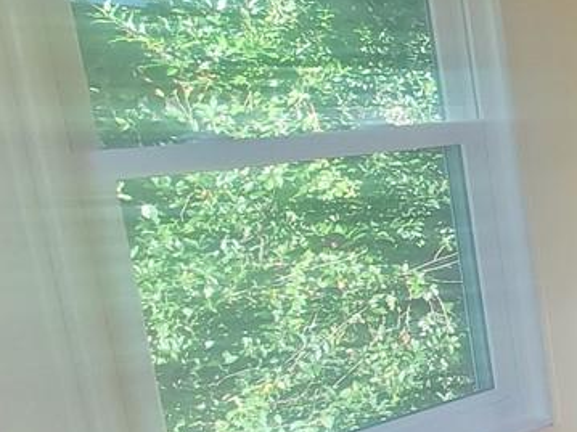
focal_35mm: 58
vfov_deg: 25.2
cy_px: 234
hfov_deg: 21.5
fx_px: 966
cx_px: 1041
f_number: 2.2
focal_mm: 1.8
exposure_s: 1/50
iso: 100
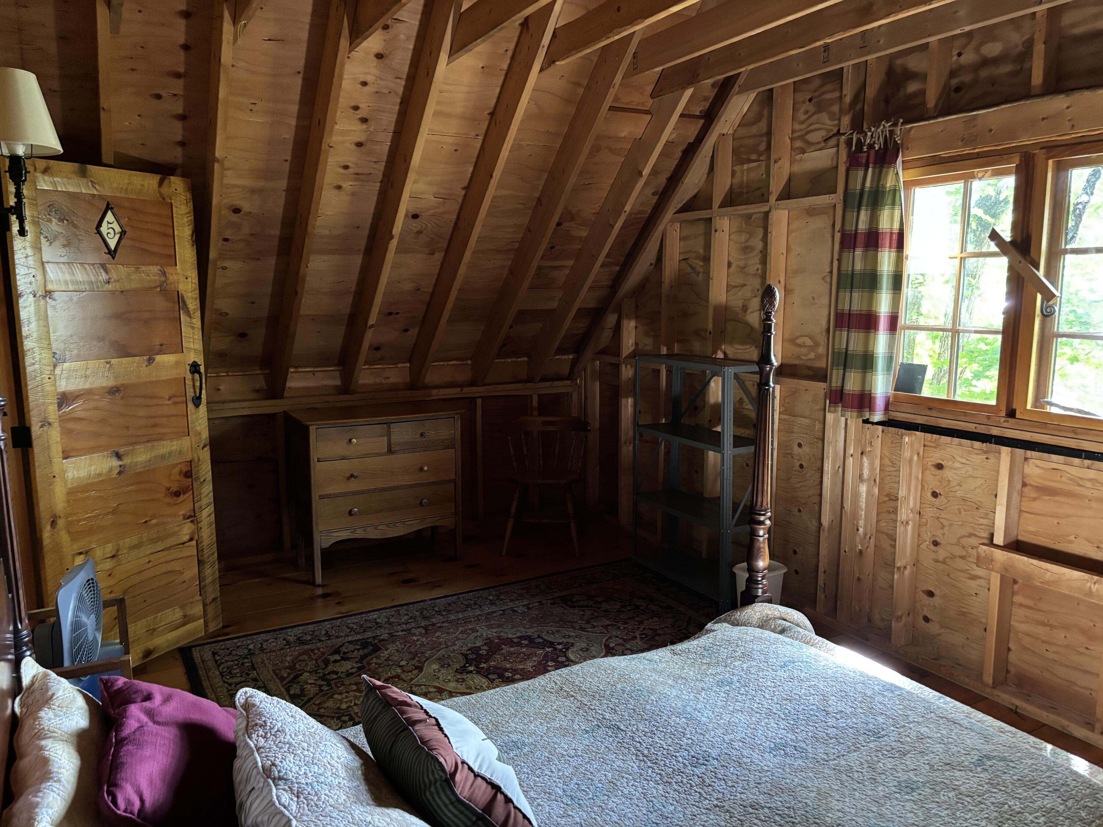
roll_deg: +0.1
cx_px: 552
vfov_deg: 53.1
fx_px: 828
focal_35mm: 26
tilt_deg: -9.0
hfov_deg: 67.3
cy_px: 414
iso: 640
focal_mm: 5.96
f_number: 1.6
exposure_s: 1/30
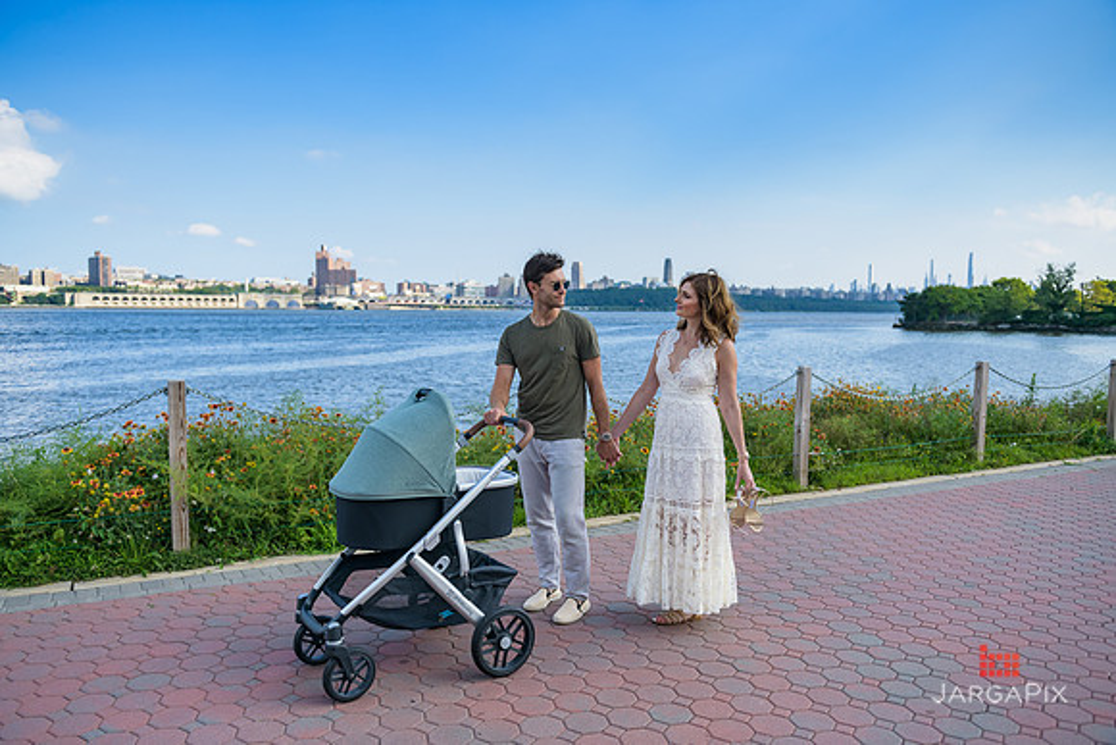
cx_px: 558
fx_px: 806
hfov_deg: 69.4
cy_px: 372
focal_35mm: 26
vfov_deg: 49.6
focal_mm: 26
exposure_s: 1/2500
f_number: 3.2
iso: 200
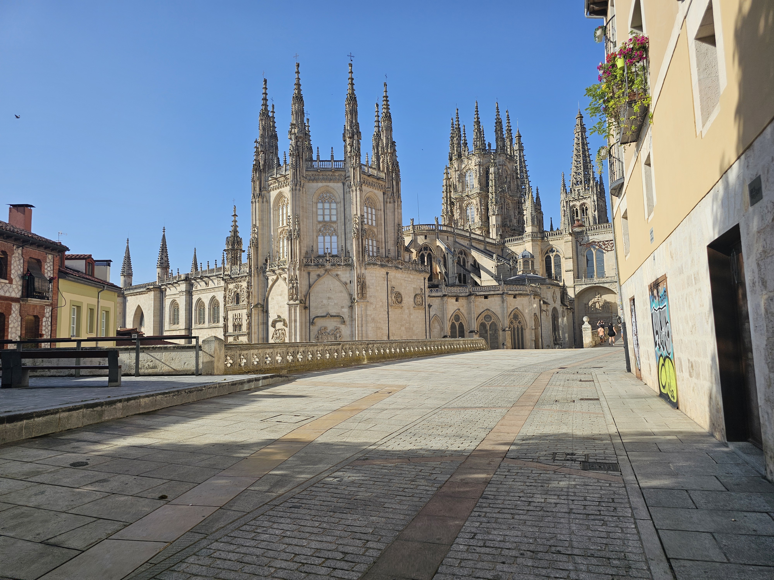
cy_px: 290
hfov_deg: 73.9
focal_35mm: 23
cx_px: 387
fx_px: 514
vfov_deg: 58.9
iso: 10
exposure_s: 1/937
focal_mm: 6.3
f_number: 1.7
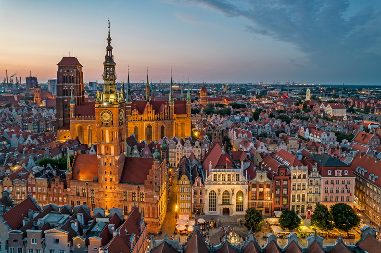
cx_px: 190
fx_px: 233
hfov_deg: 78.6
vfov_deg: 57.2
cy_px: 126
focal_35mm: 22
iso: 100
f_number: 2.8
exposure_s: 1/5
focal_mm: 8.4
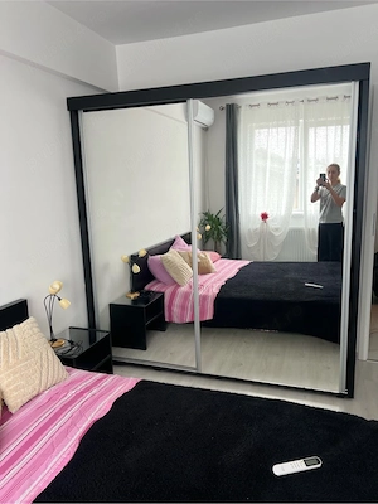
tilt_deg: -10.6
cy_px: 252
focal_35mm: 26
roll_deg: +1.9
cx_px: 189
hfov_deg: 53.1
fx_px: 379
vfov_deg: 67.3
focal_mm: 5.7
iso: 50
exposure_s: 1/121
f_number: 1.5
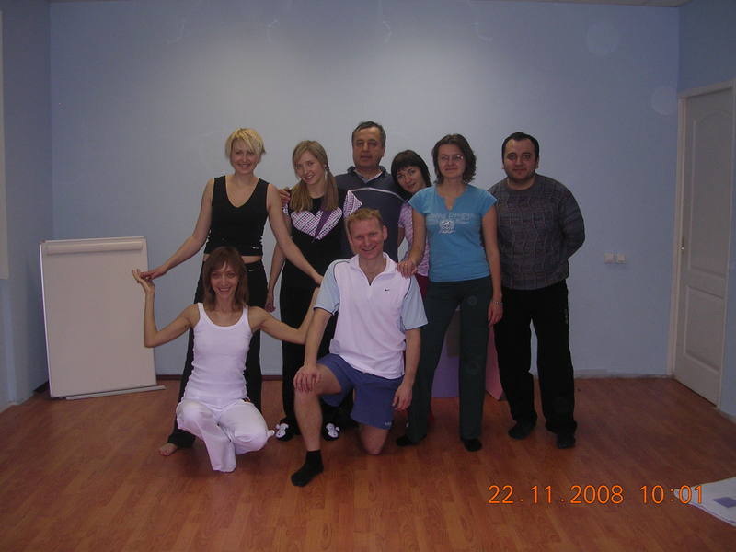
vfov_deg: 37.7
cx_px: 368
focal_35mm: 38
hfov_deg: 49.0
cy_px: 276
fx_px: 808
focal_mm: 5.8
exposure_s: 1/60.1
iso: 162
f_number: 2.8
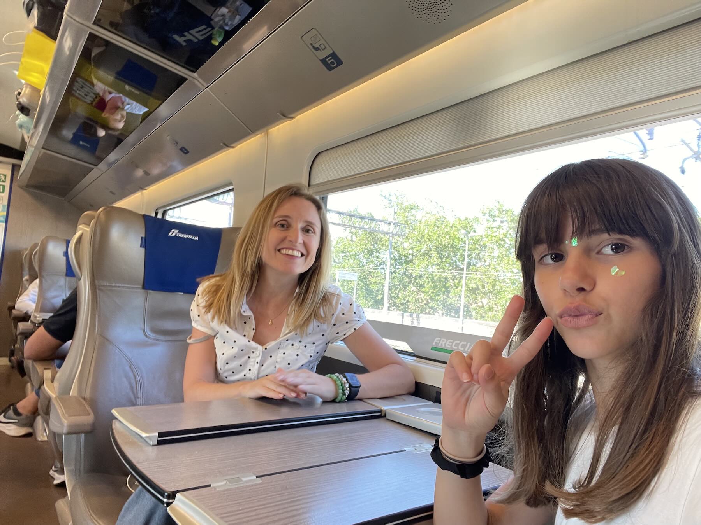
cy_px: 262
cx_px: 350
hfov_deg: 73.9
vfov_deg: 58.9
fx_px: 466
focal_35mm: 23
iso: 100
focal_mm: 2.71
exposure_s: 1/55
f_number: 2.2
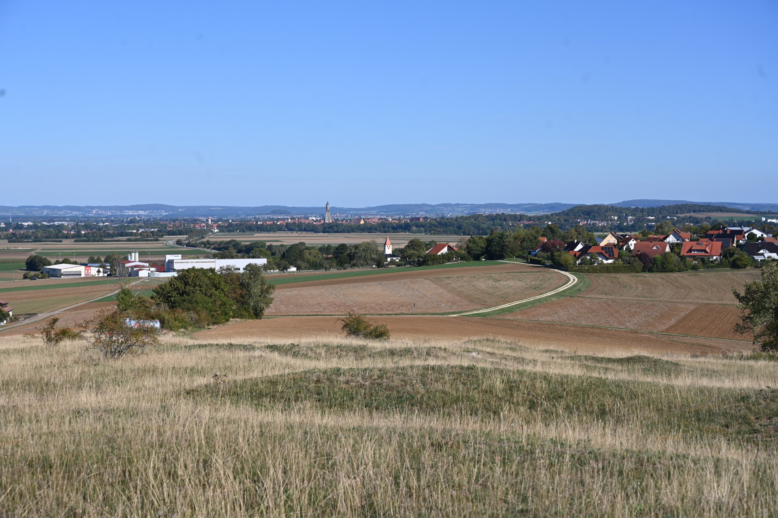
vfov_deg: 19.5
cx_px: 389
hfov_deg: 28.8
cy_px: 259
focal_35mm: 70
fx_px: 1513
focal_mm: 70
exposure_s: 1/500
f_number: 8
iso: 100
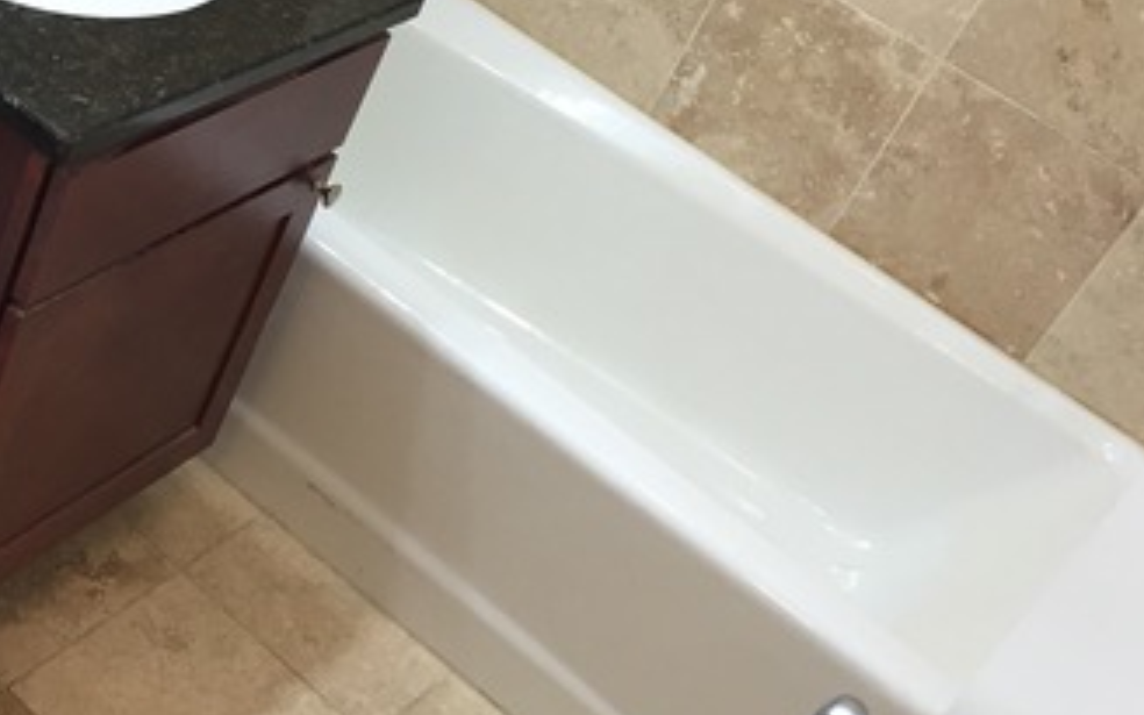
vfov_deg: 21.5
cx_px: 195
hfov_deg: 32.9
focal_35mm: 60
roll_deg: -21.5
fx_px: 1871
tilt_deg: -33.2
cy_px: 195
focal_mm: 4.15
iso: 40
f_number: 2.2
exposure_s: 1/30
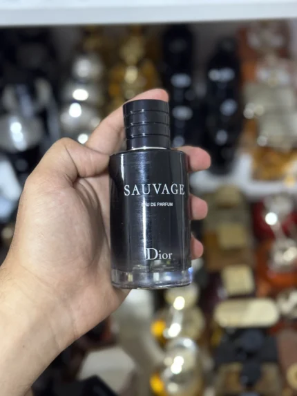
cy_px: 198
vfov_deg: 39.6
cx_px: 148
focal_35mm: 48
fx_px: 549
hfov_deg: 30.3
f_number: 1.78
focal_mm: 6.76
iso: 400
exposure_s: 1/33
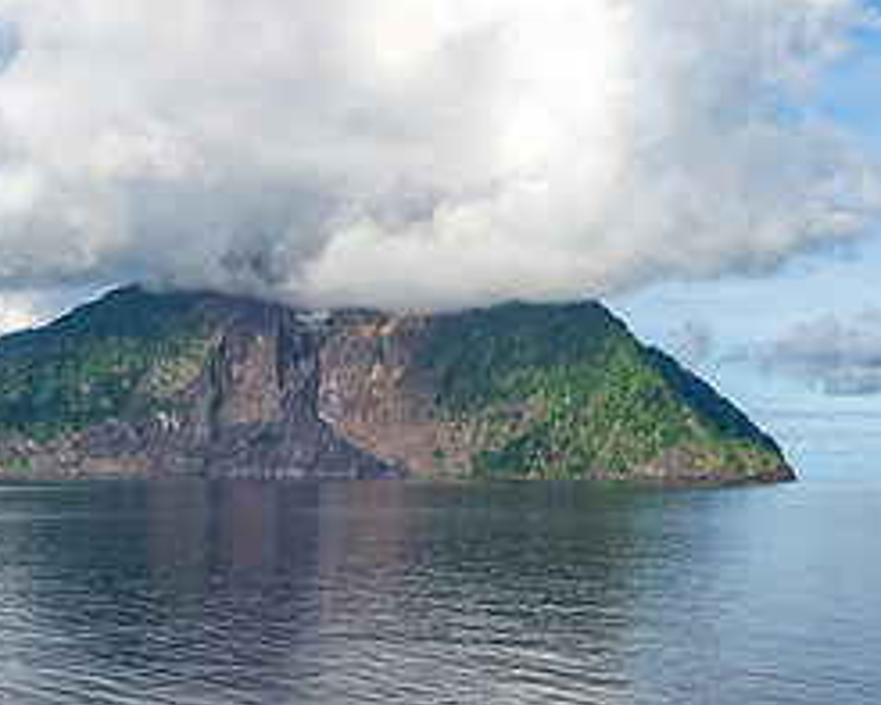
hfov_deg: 26.0
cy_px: 325
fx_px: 1904
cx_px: 478
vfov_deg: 21.0
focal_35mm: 73
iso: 140
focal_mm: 24.5
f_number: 8
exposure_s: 1/250
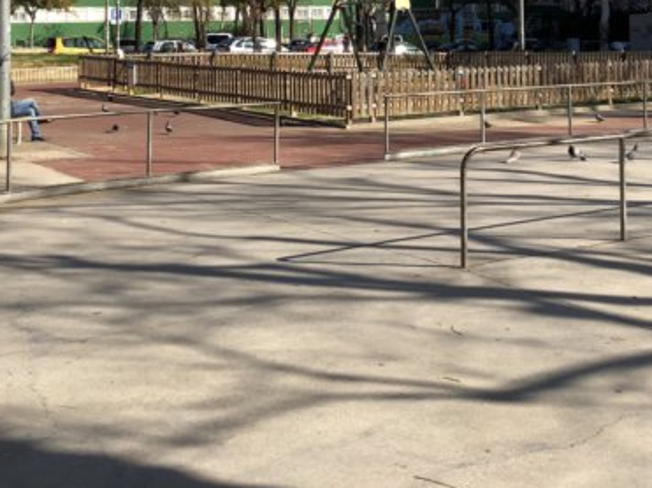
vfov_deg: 24.0
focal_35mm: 58
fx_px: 1092
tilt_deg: +3.2
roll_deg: +1.4
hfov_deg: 33.2
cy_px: -12
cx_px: 383
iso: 20
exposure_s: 1/1656
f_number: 1.8
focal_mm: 4
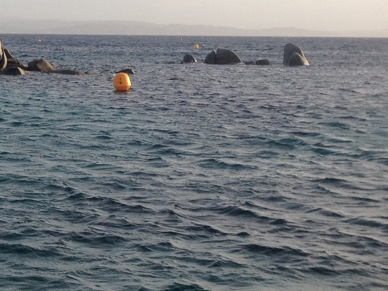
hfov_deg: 17.7
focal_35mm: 101
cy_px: -16
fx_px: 1132
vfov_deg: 14.4
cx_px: -172
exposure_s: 1/1227
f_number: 2.4
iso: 64
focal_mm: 4.28
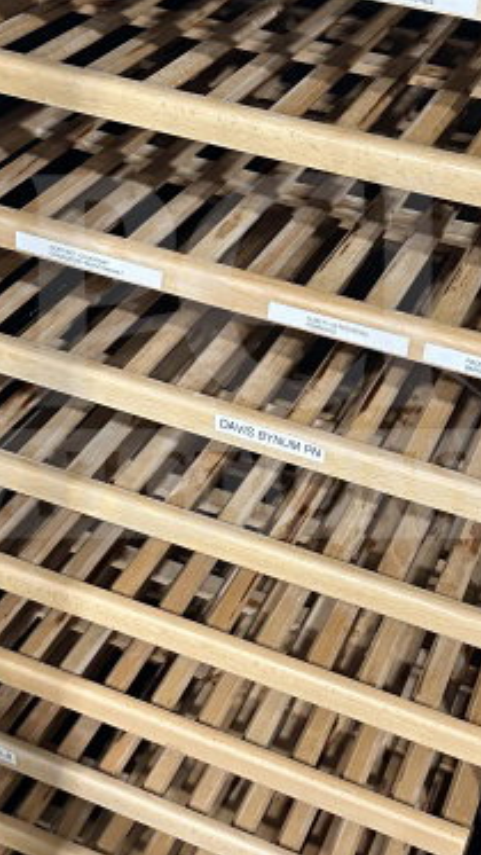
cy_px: 356
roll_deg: -9.8
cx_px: 234
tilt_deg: -31.7
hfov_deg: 21.1
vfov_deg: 36.5
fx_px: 1292
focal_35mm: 57
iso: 500
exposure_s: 1/60
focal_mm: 6.86
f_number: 1.78
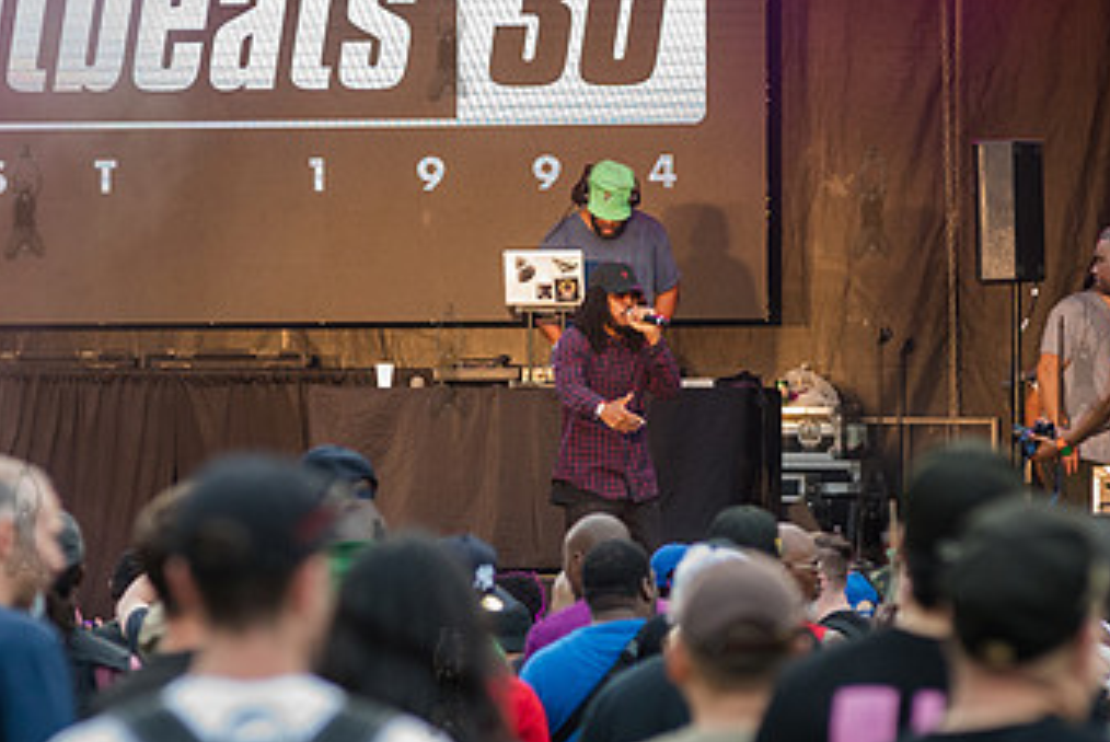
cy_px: 378
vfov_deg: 3.6
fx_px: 11973
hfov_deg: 5.3
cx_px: 537
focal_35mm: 388
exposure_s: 1/320
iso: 2000
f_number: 4
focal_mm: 185
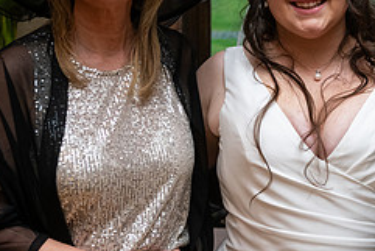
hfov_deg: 20.0
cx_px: 307
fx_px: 1053
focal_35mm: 101
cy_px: 102
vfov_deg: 13.6
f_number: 4.5
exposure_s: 1/160
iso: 800
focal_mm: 42
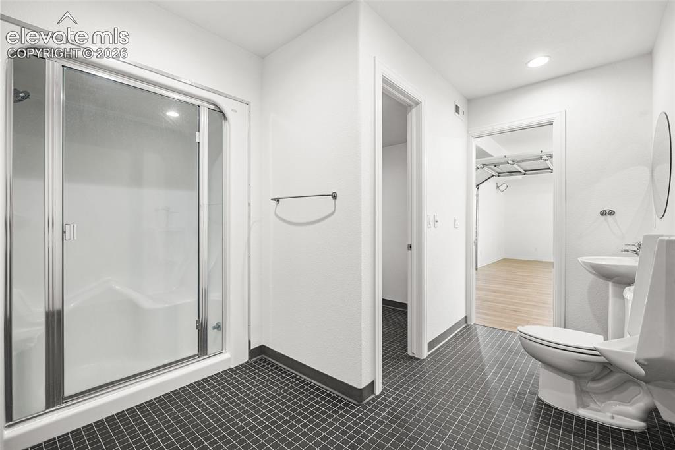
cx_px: 338
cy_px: 225
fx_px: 300
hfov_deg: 96.7
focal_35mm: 16
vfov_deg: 73.8
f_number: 8
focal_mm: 16
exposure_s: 1/1.25
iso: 200
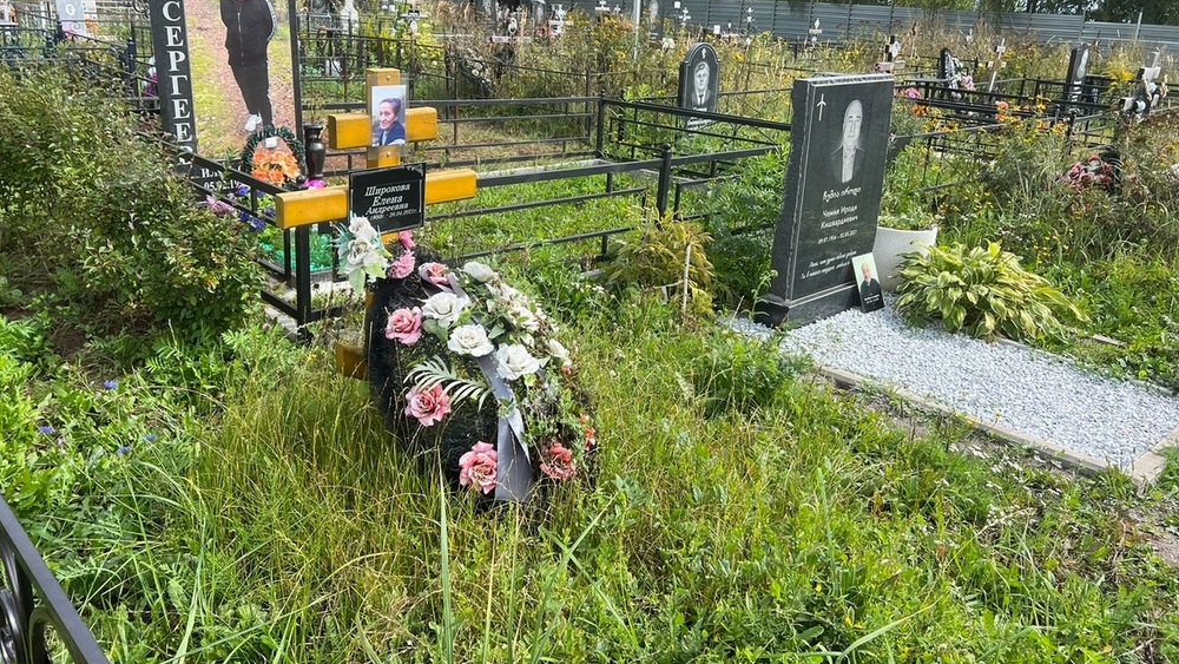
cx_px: 577
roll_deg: +0.5
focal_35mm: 29
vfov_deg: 40.1
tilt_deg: -16.4
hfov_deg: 66.0
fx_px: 907
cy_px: 272
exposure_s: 1/1838
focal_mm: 5.7
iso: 50
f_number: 1.5
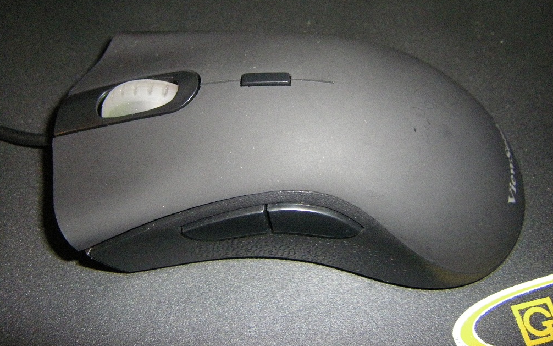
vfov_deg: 31.2
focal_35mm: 41
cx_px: 276
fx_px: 618
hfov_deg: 48.2
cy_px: 143
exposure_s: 1/50
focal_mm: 6.3
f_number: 7
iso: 800
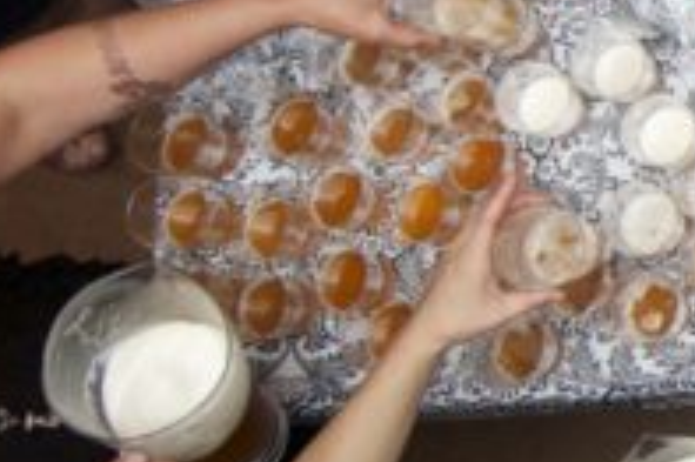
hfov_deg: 20.7
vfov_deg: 17.2
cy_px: 37
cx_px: 1136
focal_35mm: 78
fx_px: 1505
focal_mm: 10
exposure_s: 1/60
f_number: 3.5
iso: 800
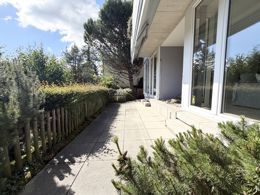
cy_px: 98
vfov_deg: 85.7
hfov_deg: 102.1
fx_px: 105
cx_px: 130
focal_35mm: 14
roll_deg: +1.6
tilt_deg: -5.5
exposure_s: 1/770
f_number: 2.2
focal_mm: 2.22
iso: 25
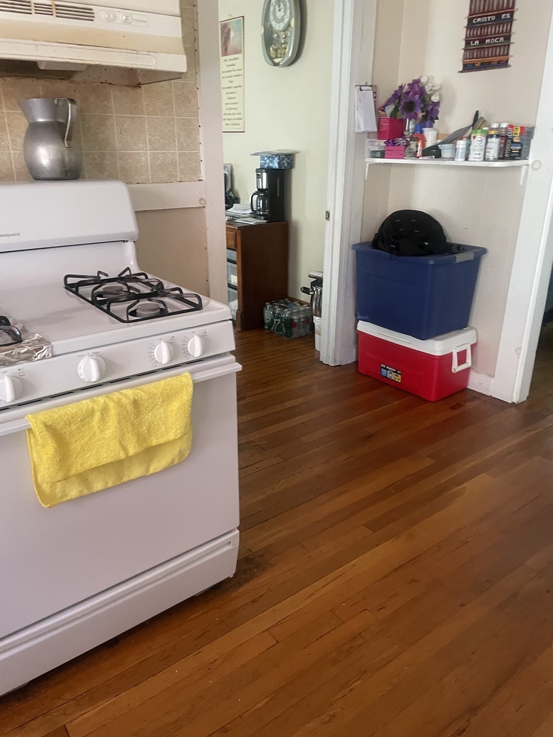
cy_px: 368
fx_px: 554
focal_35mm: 26
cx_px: 276
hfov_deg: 53.1
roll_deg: -0.3
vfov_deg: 67.3
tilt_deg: -22.7
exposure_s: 1/40
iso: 400
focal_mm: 4.2
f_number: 1.6
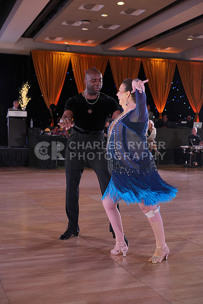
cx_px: 102
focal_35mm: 50
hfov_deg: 27.0
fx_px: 423
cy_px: 152
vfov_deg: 39.6
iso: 1250
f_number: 4
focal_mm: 50
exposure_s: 1/400
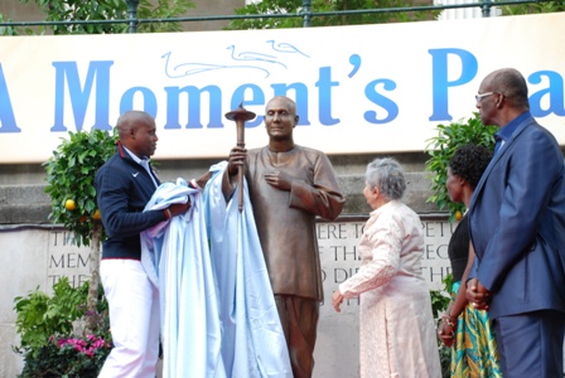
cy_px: 189
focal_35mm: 87
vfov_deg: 15.8
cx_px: 282
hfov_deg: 23.3
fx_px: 1367
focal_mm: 58
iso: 250
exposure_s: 1/80
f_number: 6.3
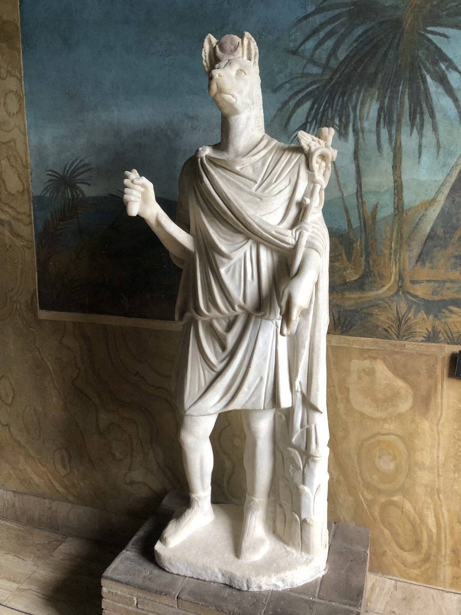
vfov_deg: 63.4
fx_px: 497
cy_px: 308
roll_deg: +1.2
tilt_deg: -11.0
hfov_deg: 49.7
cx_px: 230
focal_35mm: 28
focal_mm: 4
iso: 32
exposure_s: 1/30
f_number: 1.8
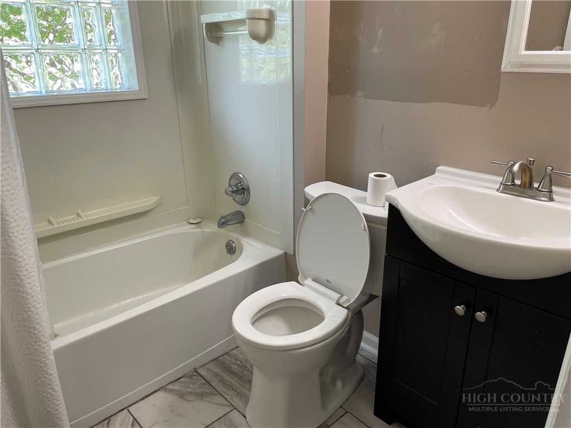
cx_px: 286
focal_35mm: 26
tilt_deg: -20.0
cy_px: 214
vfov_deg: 53.1
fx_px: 429
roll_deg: +0.7
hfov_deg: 67.3
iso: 64
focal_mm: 4.2
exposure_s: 1/60
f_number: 1.6
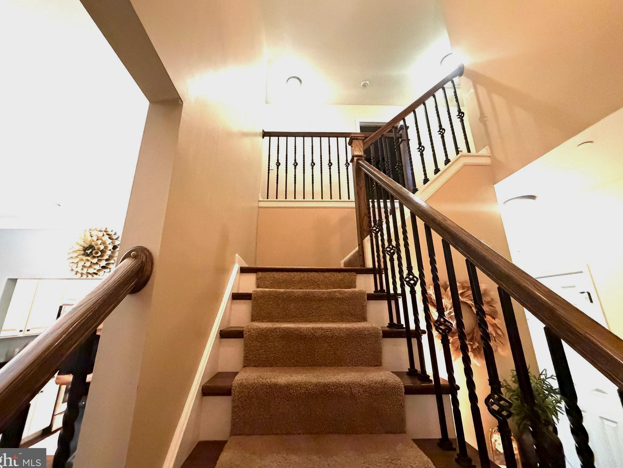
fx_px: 270
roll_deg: +1.1
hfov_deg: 98.1
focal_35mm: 15
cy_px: 224
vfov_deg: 81.7
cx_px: 299
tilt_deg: +17.2
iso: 1000
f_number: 2.2
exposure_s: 1/60
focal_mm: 2.22
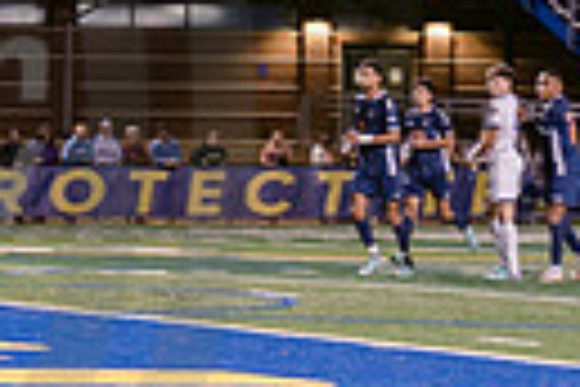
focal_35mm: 278
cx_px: -544
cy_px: 110
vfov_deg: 4.9
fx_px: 4479
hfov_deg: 7.2
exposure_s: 1/160
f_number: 4
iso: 2500
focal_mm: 62
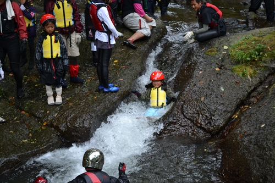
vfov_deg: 18.9
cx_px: 138
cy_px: 92
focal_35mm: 72
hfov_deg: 28.1
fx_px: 550
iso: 720
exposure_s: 1/500
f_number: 5.3
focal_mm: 48
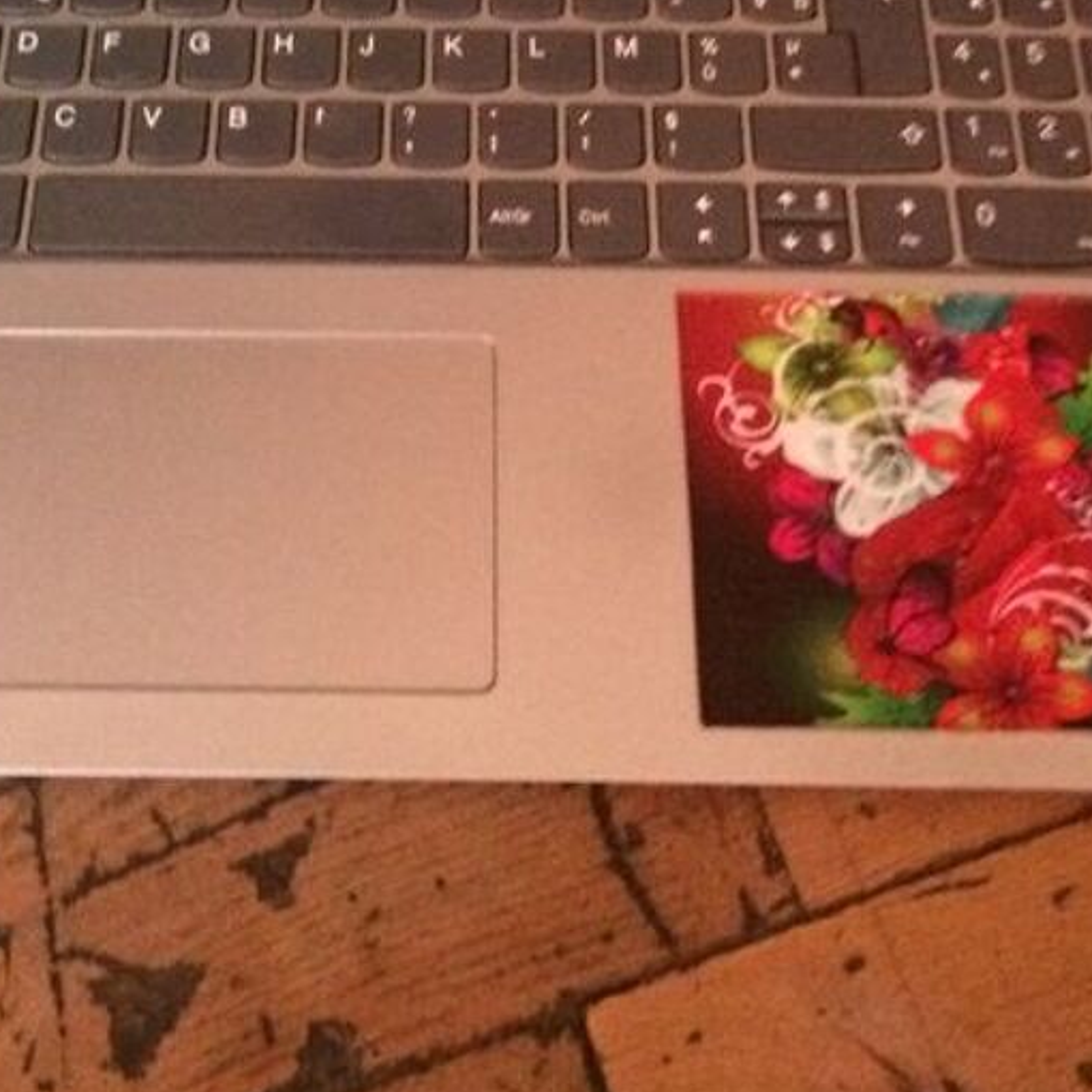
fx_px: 2391
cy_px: -247
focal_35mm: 67
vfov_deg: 23.3
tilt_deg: -49.2
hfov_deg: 25.7
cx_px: 424
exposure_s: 1/17
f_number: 2.2
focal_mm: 4.15
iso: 500
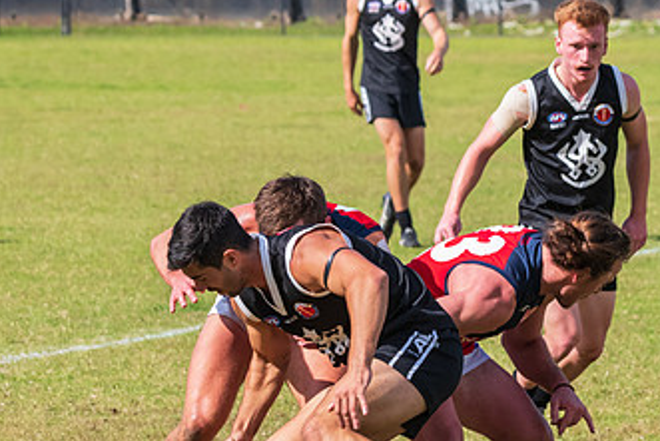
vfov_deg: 2.8
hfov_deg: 4.1
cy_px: 394
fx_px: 9115
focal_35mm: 497
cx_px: 460
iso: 1250
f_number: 11
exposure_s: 1/1600
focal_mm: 200
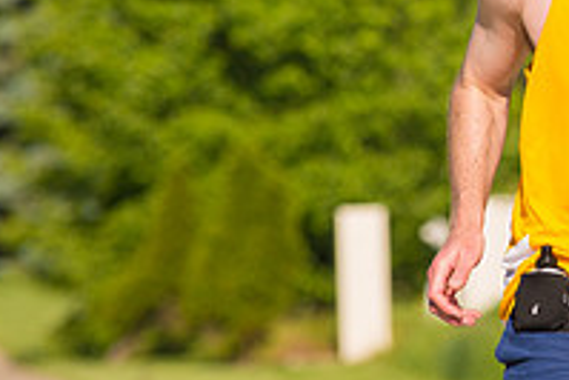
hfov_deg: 3.5
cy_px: 164
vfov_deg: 2.4
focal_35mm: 582
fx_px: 9205
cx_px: 718
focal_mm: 200
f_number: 5.6
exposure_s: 1/2000
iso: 400
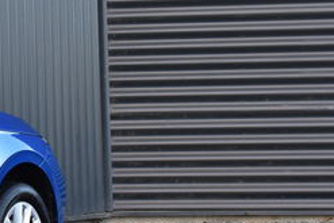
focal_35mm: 164
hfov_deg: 11.6
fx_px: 1523
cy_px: 52
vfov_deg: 8.4
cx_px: -269
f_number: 8
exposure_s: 1/80
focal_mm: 27
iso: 400
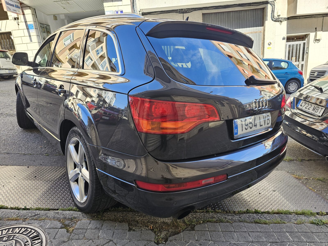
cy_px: 123
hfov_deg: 73.9
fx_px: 218
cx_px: 164
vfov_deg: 58.9
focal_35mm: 23
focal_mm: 6.3
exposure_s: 1/180
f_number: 1.7
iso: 40
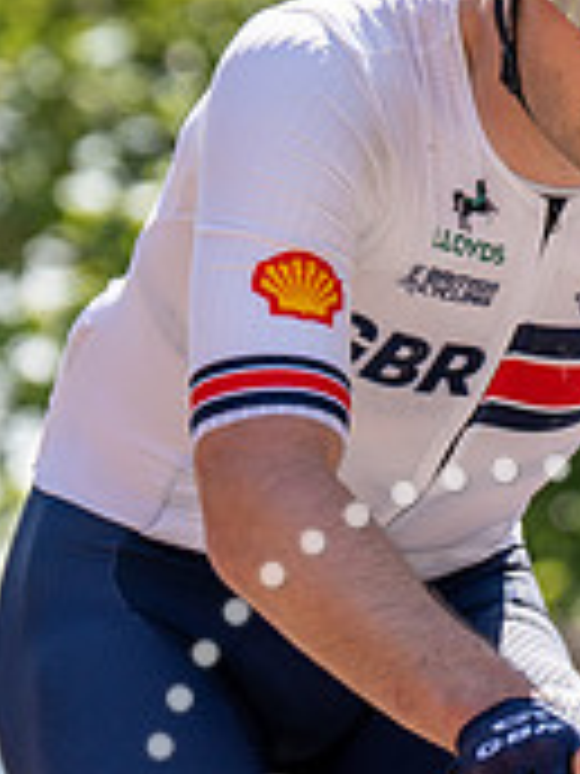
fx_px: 11572
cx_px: 742
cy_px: 396
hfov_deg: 2.9
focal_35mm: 518
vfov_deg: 3.8
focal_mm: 108
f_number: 3.5
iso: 100
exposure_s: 1/1000
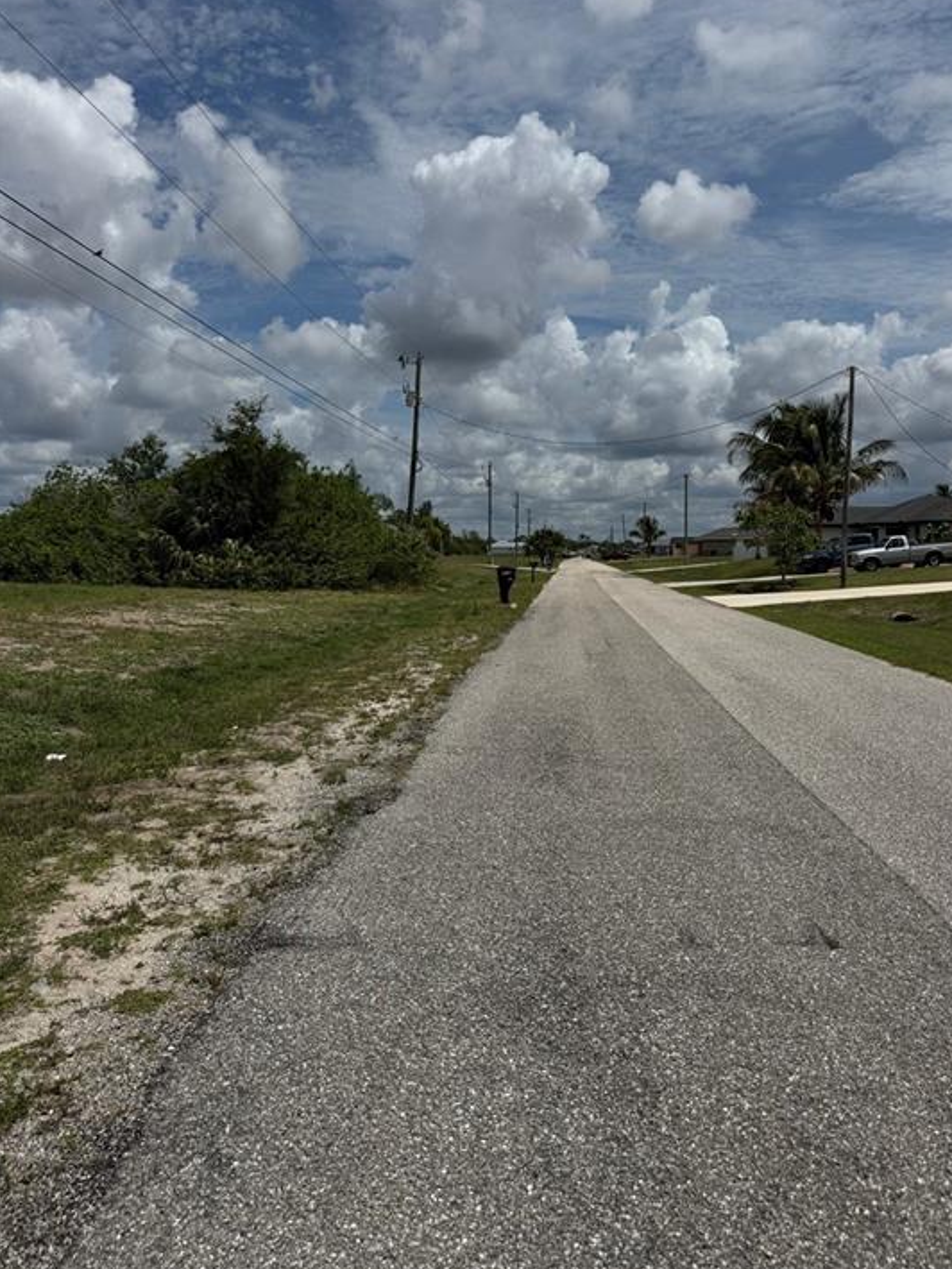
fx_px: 953
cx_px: 510
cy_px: 609
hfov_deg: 53.0
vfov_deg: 67.3
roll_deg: +0.6
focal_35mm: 26
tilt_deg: -2.6
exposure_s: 1/12346
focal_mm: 6.76
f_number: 1.78
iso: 64
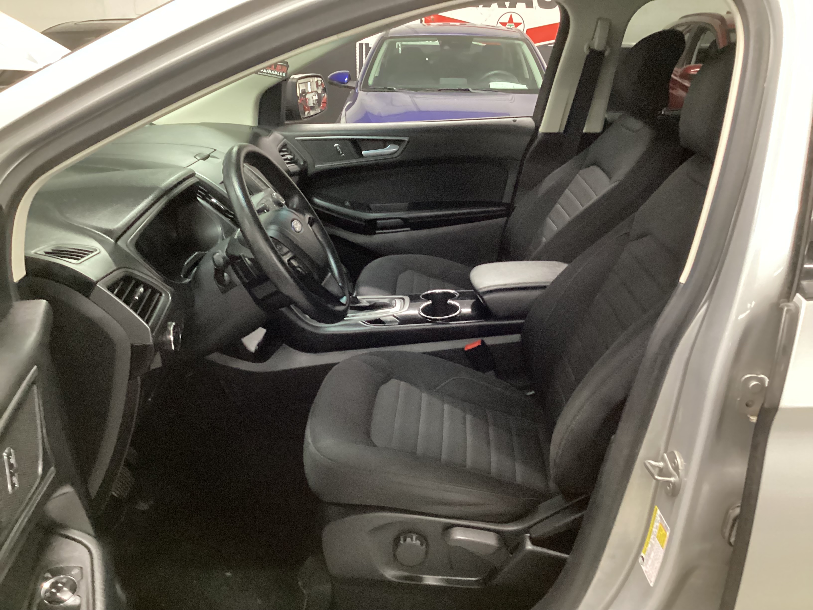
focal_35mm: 31
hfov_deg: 58.4
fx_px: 728
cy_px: 305
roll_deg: -1.5
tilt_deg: -23.4
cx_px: 406
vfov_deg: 45.4
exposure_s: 1/25
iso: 640
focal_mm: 3.3
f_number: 2.4
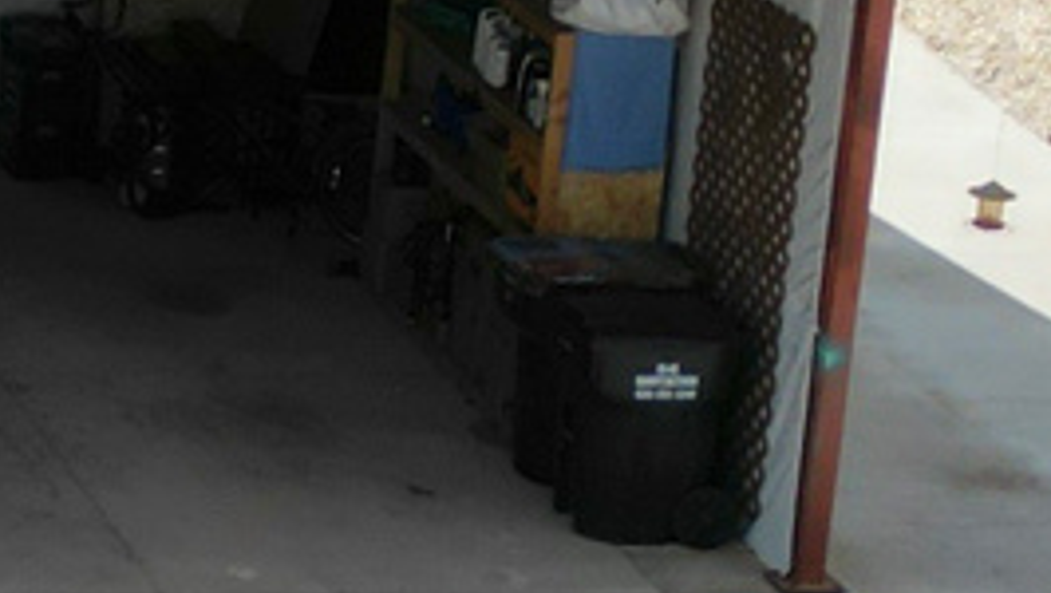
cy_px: 142
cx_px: -1596
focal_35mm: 201
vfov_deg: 6.0
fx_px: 5605
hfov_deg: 9.4
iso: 120
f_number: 1.7
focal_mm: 6.72
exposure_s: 1/4000
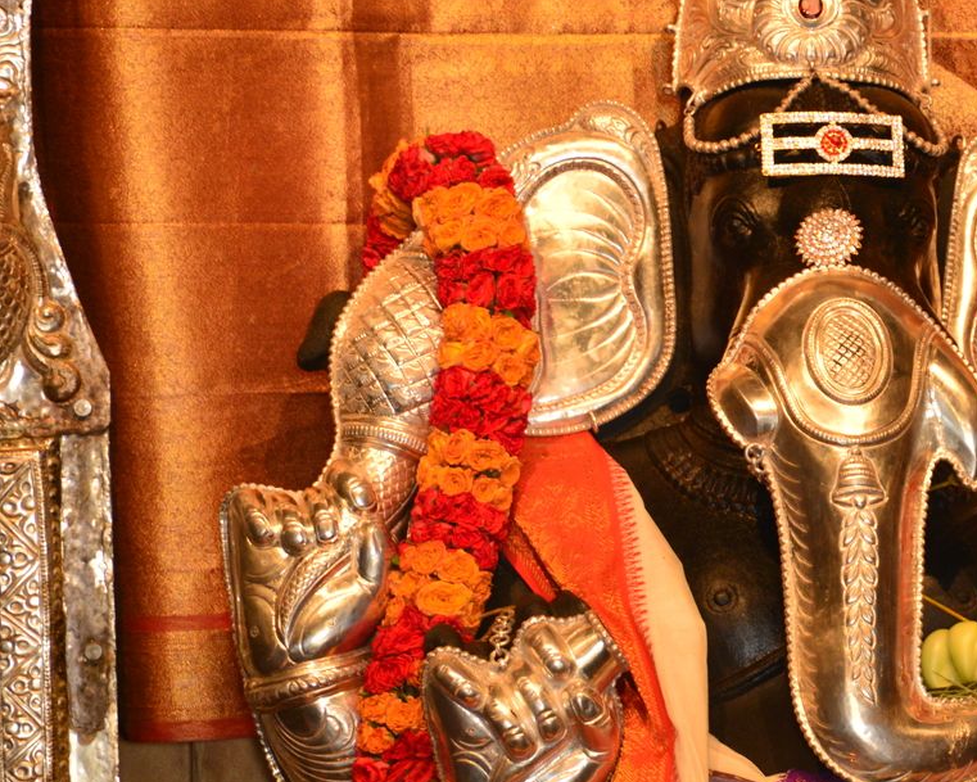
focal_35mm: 370
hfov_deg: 5.2
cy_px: 405
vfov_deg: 4.2
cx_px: 878
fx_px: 10700
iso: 1000
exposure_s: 1/50
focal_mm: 200
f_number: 5.6
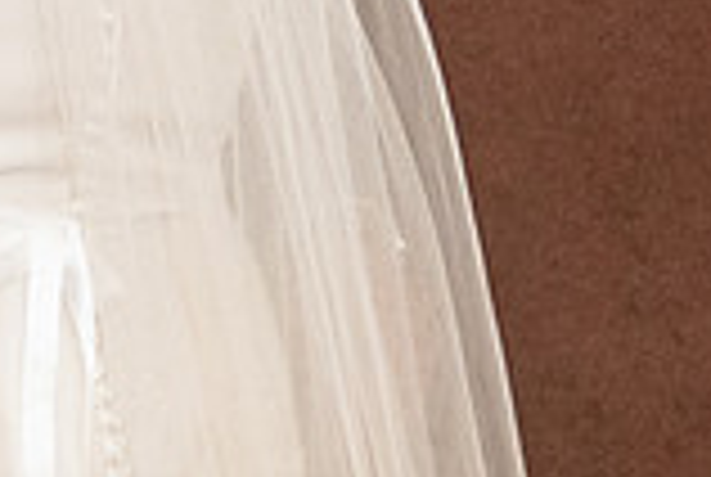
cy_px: 312
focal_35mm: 246
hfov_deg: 8.0
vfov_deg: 5.6
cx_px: -677
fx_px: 4868
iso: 800
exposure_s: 1/125
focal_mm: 24
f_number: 3.5
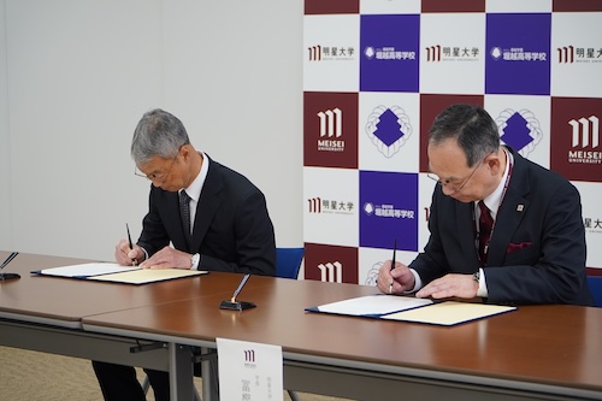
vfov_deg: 13.4
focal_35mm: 102
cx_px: 301
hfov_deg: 20.0
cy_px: 200
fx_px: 1705
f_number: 4
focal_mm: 68
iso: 400
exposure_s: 1/160
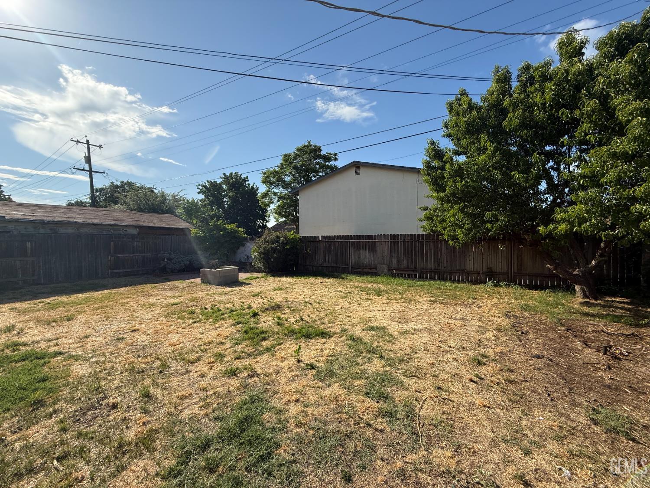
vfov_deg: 85.7
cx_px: 325
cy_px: 244
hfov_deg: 102.1
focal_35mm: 14
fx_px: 263
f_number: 2.2
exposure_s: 1/1961
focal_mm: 2.22
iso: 64
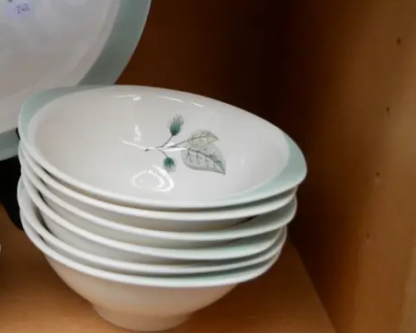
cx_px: -33
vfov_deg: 20.2
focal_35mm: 75
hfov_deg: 23.9
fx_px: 923
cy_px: 73
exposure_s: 1/60
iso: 2000
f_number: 4
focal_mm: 17
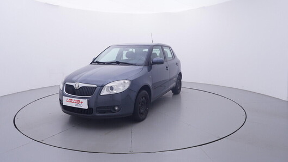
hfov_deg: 75.1
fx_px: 187
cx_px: 140
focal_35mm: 25
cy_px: 64
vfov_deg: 46.4
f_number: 5
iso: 200
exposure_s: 1/80
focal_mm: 15
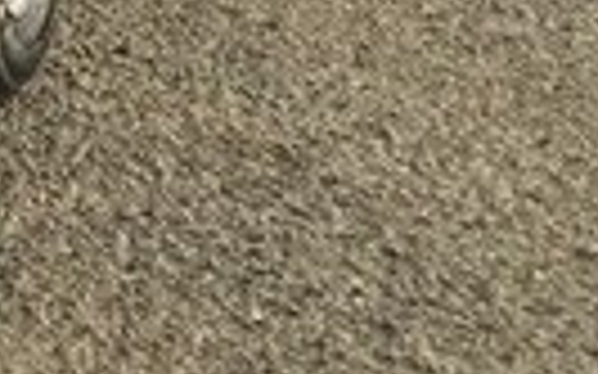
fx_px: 2476
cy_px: -426
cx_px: -679
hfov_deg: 11.9
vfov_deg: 8.1
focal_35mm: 152
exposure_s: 1/2198
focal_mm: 4.15
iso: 32
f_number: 2.2
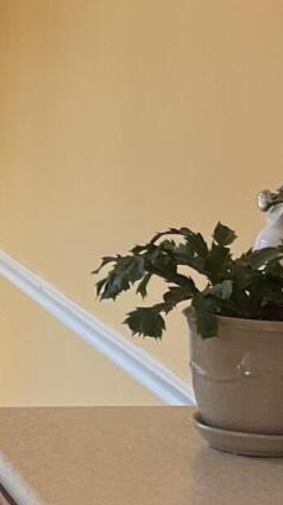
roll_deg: +1.3
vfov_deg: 15.4
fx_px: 1857
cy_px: 329
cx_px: -314
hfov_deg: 8.2
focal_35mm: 139
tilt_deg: -12.0
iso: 80
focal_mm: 5.1
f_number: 1.6
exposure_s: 1/120
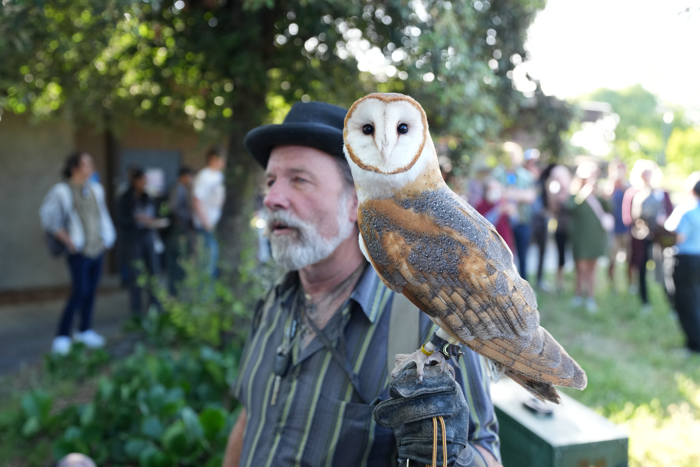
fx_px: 681
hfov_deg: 54.4
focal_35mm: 35
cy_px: 234
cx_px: 350
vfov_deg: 37.9
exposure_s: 1/500
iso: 640
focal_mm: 35
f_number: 2.8
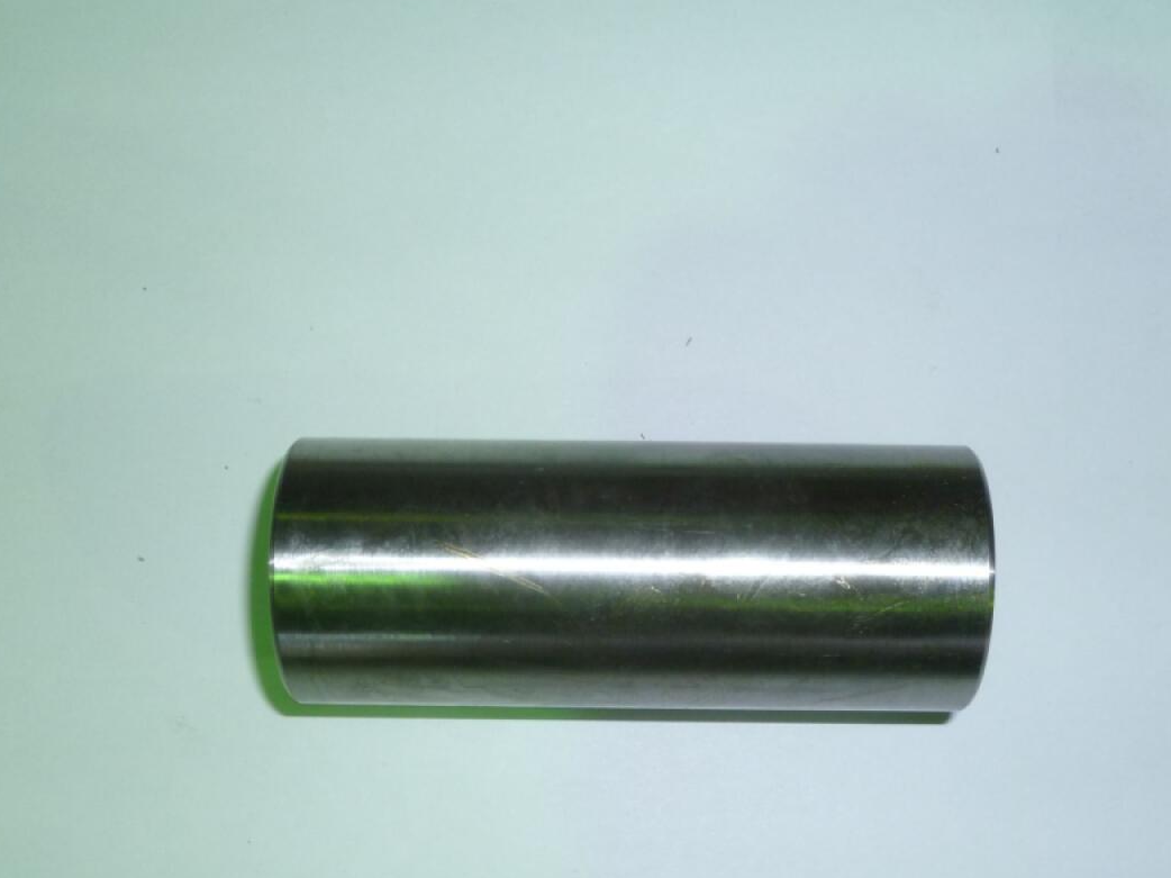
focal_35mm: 43
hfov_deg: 43.8
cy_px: 657
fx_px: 1454
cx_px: 634
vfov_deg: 32.9
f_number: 3.3
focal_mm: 5
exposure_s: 1/30
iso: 100
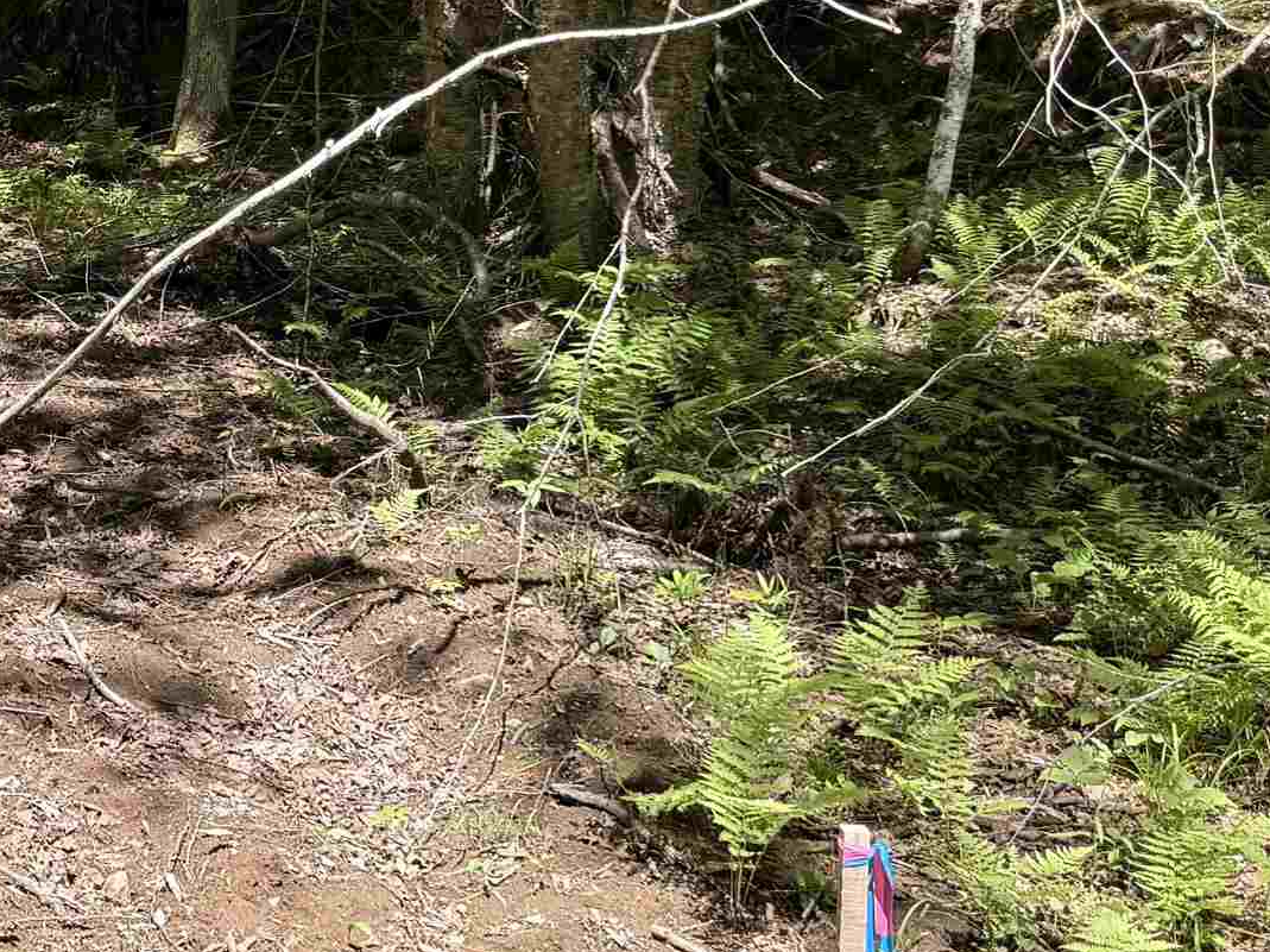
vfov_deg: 20.9
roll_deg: +0.1
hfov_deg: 24.1
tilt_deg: -1.2
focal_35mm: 69
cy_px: 131
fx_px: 2531
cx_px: -448
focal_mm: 6.76
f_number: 1.78
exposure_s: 1/822
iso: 80
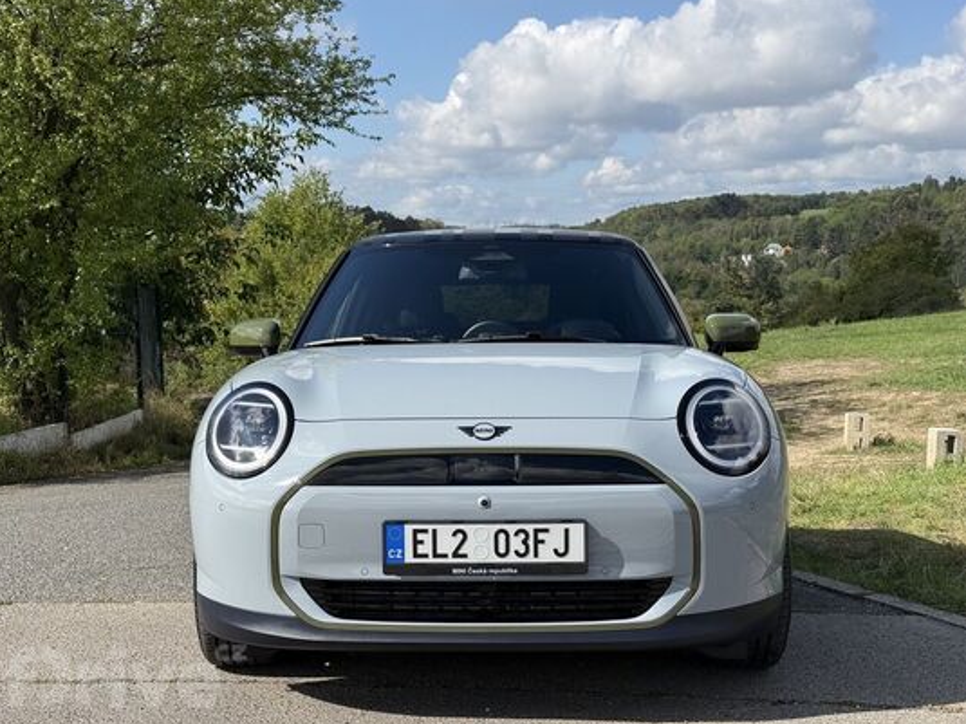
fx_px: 1367
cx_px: 475
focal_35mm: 49
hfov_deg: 38.9
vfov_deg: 29.7
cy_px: 365
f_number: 1.78
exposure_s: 1/6536
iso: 100
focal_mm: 6.76
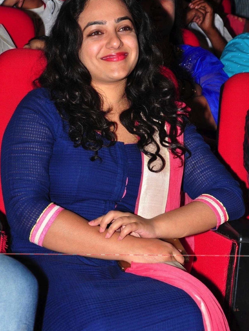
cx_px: 124
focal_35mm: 108
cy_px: 153
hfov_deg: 13.7
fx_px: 1036
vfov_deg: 18.2
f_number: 11
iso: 320
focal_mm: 66
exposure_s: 1/125
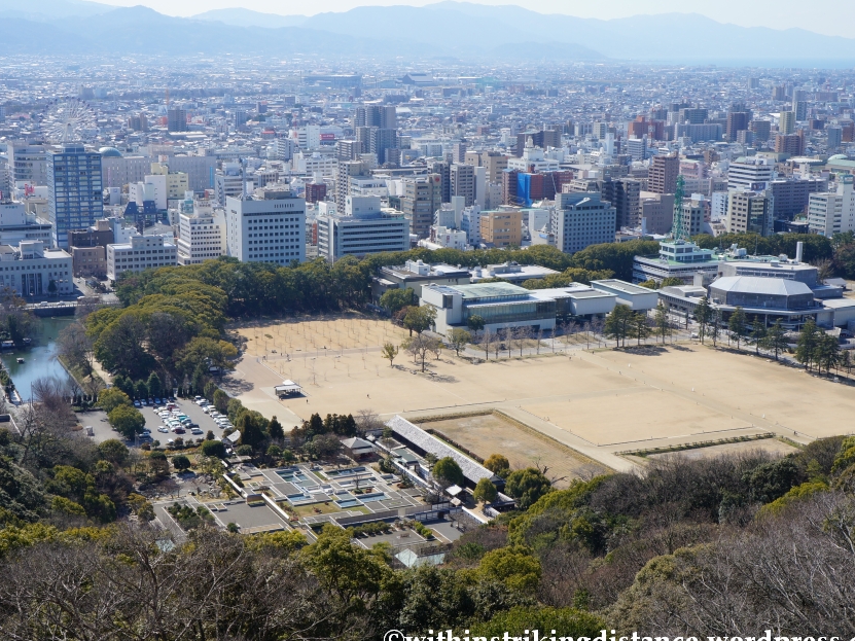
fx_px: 1284
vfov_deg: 28.0
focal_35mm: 52
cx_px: 414
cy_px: 327
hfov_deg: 36.8
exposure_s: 1/200
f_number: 13
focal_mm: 30
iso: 200
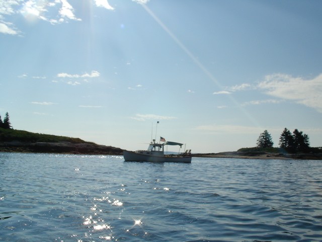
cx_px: 161
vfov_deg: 37.7
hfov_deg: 49.0
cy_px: 121
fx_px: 353
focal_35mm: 38
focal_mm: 5.8
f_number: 8
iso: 50
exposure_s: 1/1168
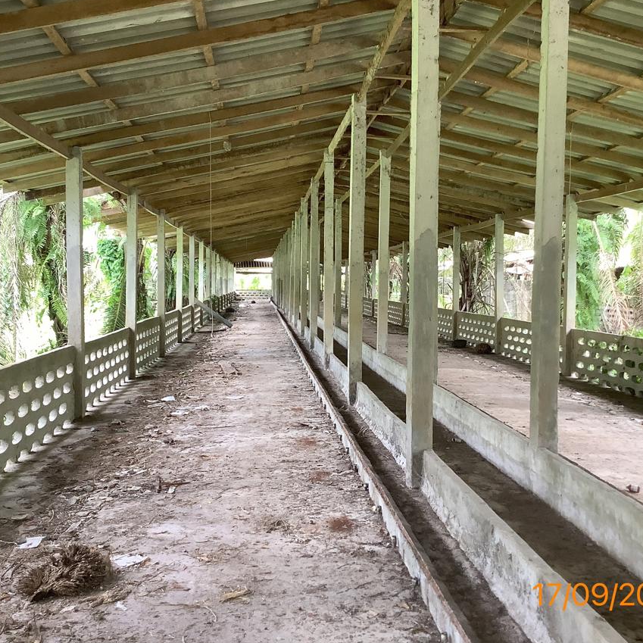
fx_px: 778
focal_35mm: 37
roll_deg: -0.1
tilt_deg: -2.7
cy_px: 320
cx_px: 295
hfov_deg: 44.9
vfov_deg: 44.9
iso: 80
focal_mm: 3.3
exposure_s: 1/50
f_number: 2.4
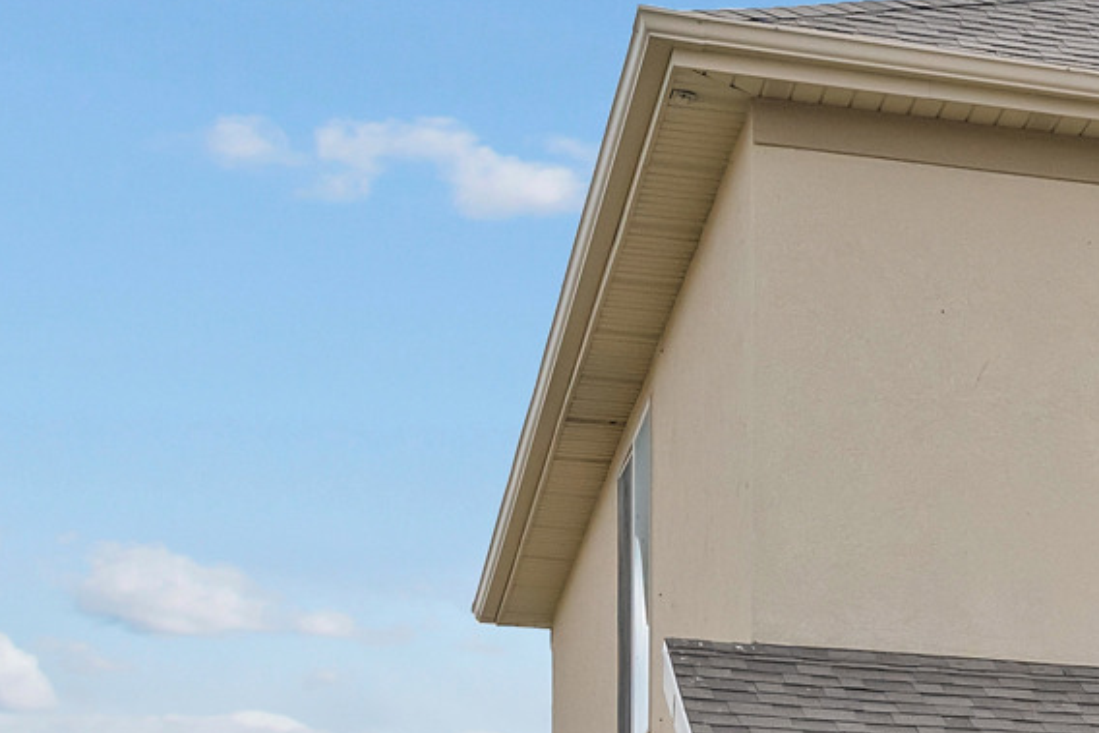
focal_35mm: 132
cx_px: 2148
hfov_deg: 13.5
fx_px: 4030
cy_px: 997
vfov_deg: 10.2
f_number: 8
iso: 800
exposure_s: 1/500
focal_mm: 30
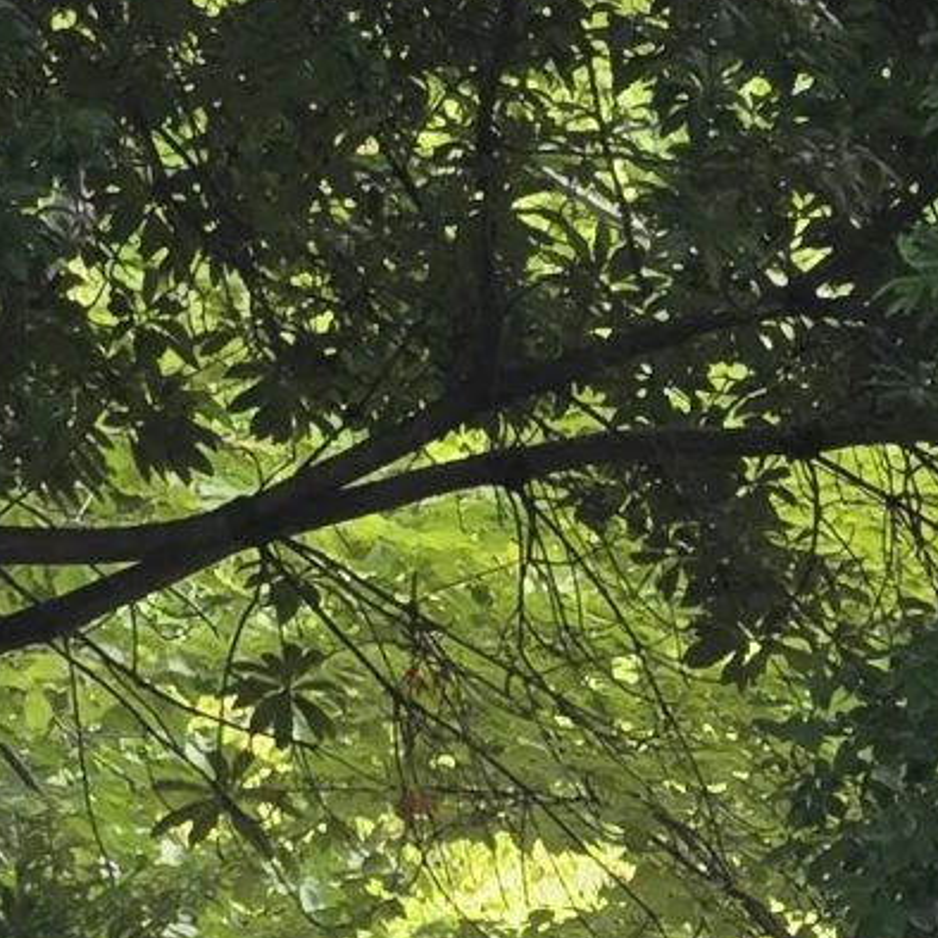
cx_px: 1802
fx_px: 20234
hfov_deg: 2.6
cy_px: -626
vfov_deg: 2.6
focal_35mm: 660
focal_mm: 18.6
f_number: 2.9
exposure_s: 1/100
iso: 125
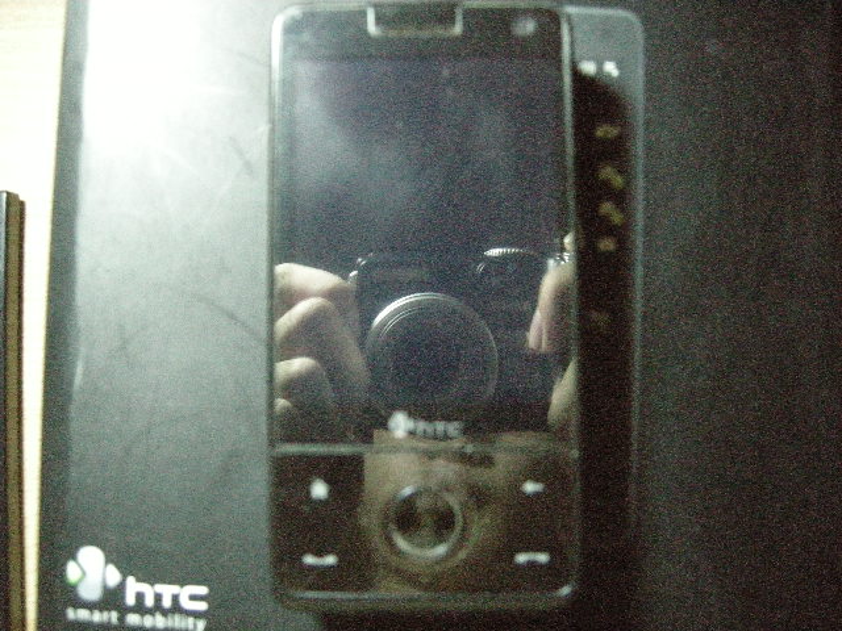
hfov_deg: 51.4
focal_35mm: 36
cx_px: 421
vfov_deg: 39.7
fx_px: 876
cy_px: 316
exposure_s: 1/42
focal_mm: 7.5
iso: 1600
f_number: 2.7
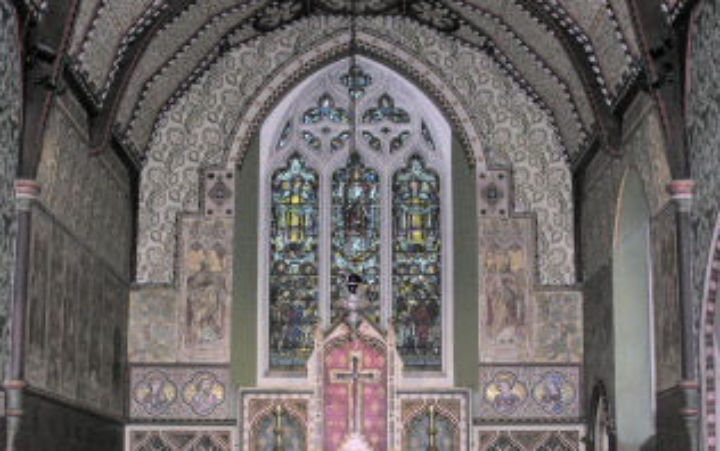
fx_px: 1060
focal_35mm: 54
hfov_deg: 37.5
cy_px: 358
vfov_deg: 23.7
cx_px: 361
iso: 200
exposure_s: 1/60.1
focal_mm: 8.9
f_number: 2.8
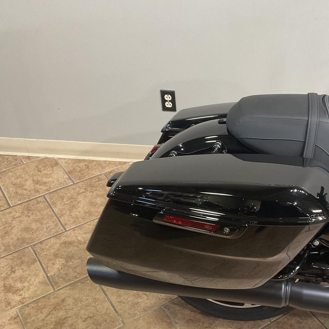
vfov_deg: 35.3
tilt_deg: -40.4
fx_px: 516
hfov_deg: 34.6
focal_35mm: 48
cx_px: 248
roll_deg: -1.3
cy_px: 189
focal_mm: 3
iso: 125
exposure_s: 1/60
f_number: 1.8
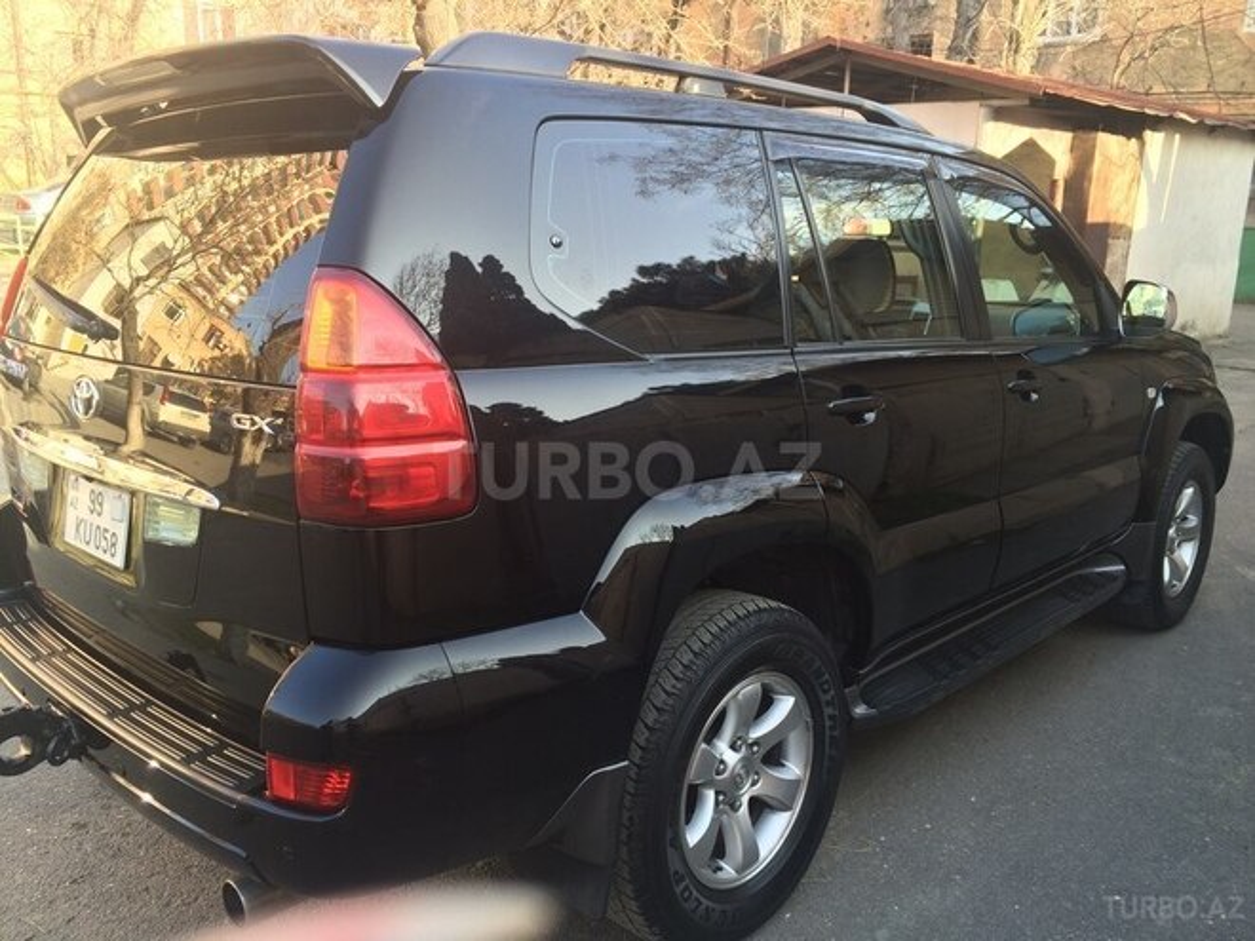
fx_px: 1051
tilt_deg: -13.7
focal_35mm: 29
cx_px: 628
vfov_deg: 48.2
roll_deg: -1.6
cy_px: 470
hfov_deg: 61.7
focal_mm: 4.15
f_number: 2.2
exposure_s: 1/124
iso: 32
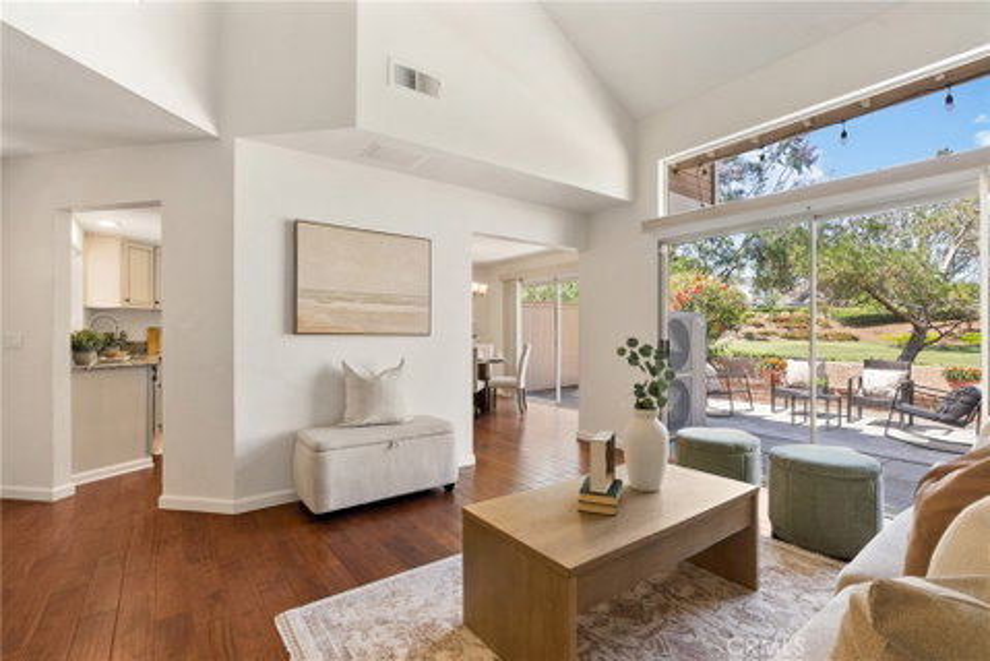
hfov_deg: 96.7
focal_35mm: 16
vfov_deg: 73.8
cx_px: 495
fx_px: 440
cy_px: 330
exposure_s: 1/40
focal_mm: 16
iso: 320
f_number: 9
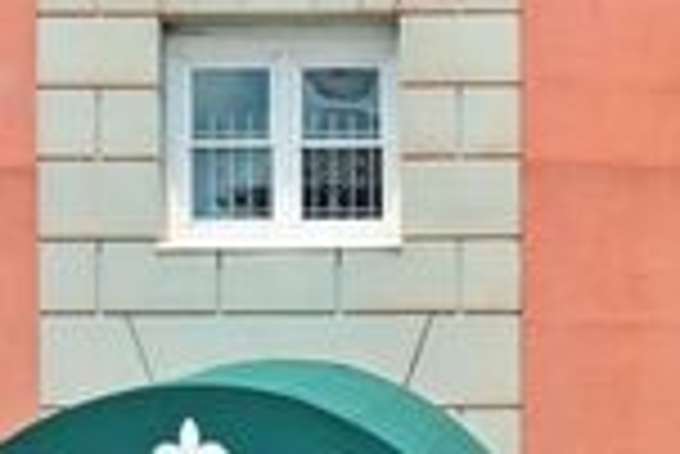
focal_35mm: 119
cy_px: 267
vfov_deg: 11.5
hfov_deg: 16.9
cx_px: 657
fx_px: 2250
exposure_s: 1/160
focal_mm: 24
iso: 200
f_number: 11
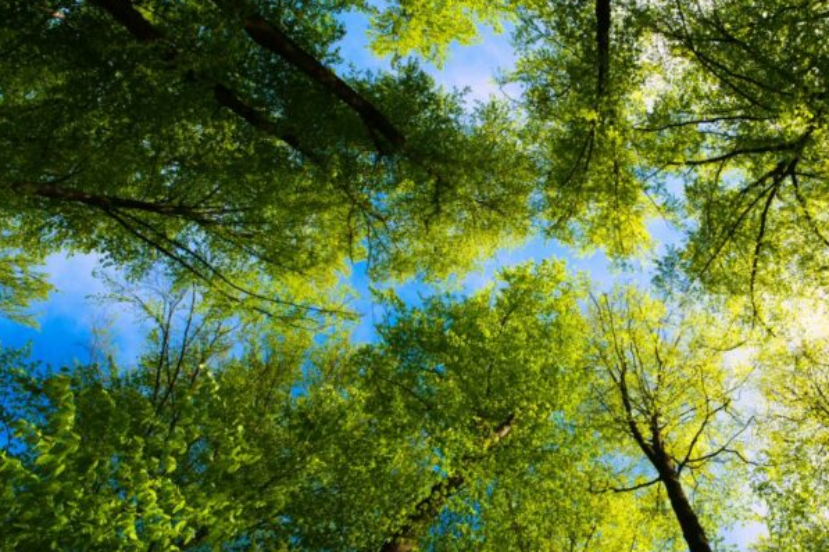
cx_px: 625
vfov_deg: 53.1
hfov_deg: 68.8
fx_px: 553
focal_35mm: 24
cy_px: 300
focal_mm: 14
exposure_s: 1/800
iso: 2500
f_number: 16
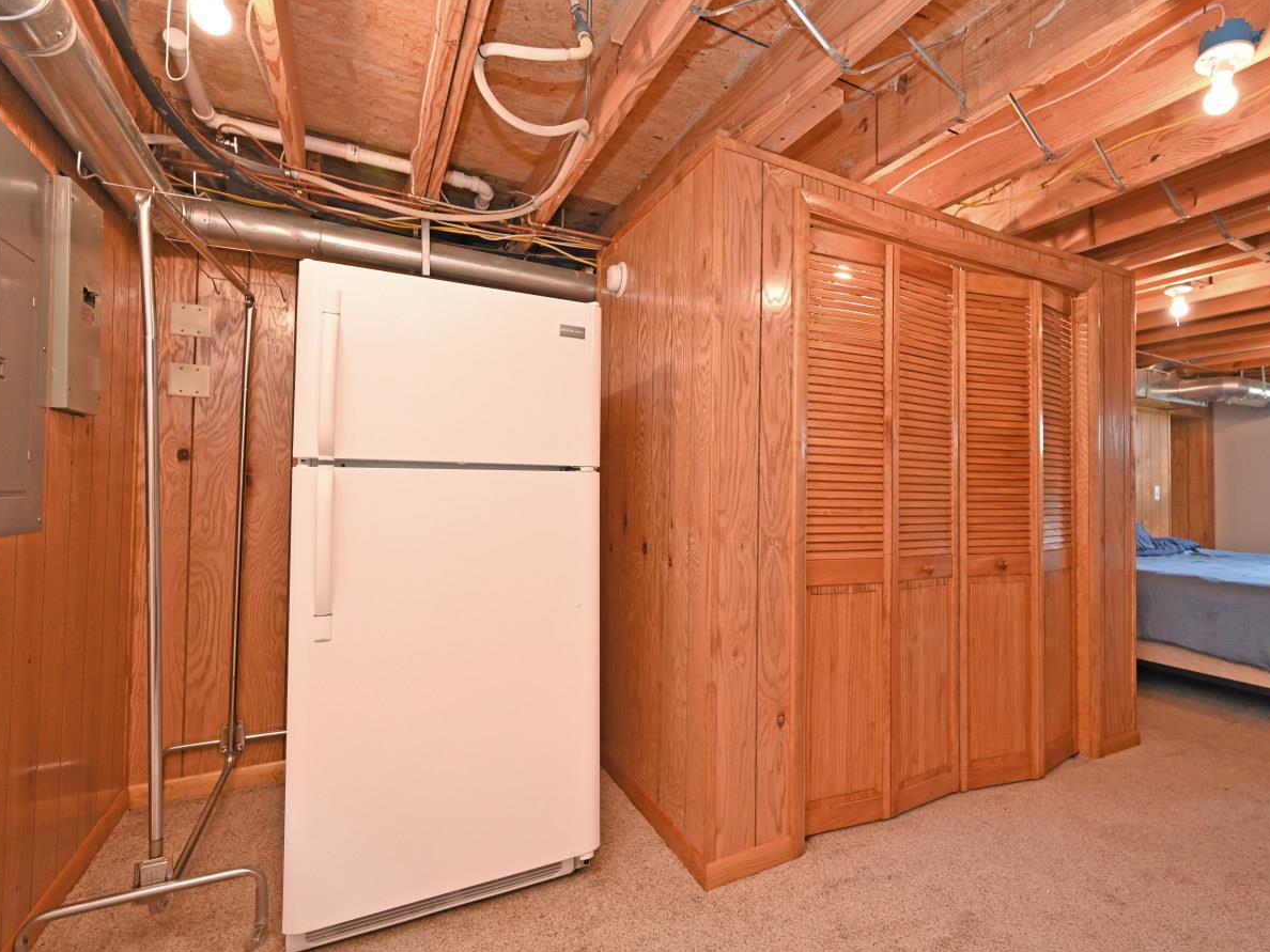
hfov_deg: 90.5
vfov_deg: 74.7
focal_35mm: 17
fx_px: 624
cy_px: 480
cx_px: 718
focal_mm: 14
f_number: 4
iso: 800
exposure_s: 1/60
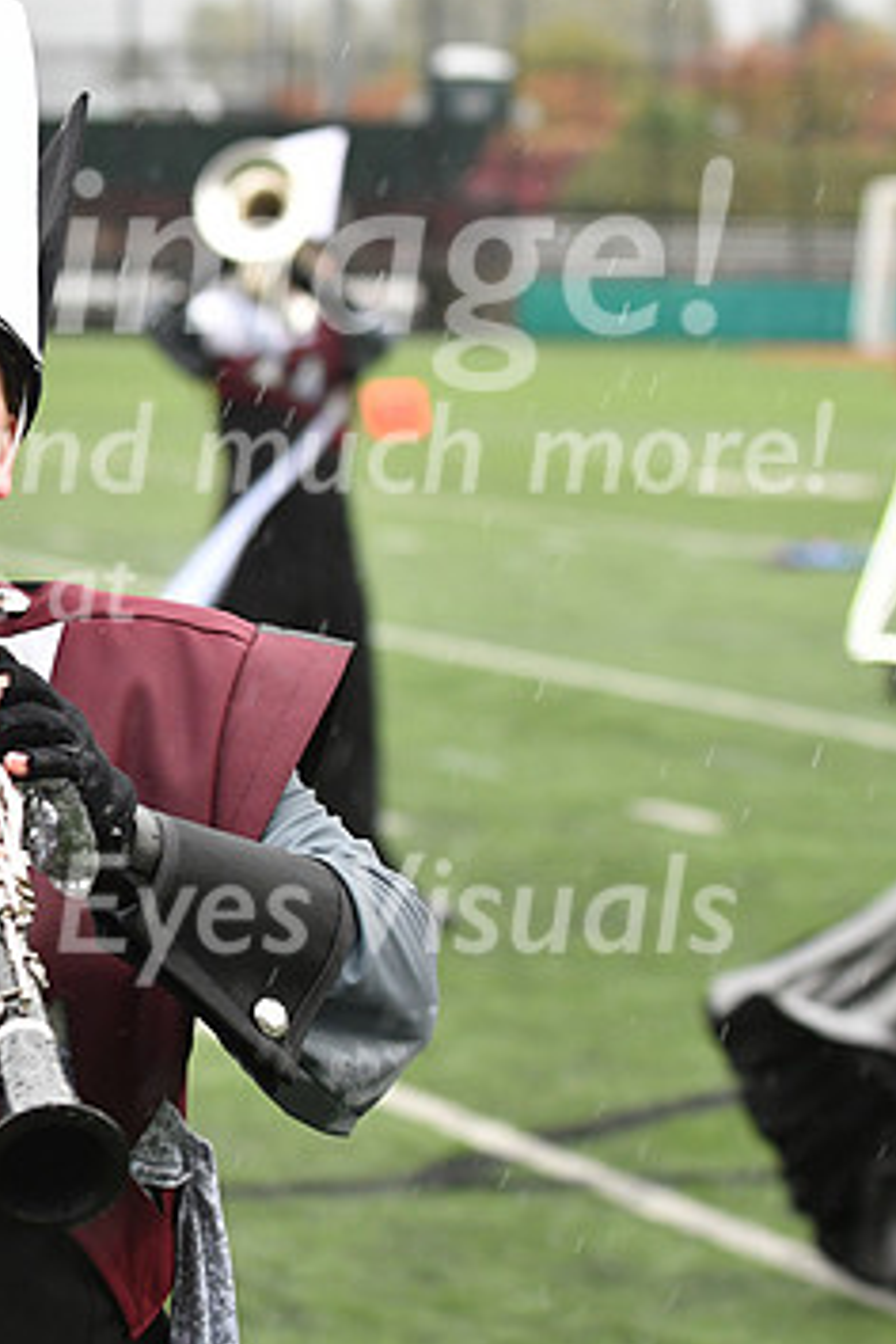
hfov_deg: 7.9
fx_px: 6421
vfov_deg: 11.9
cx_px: -121
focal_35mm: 172
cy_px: 651
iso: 1000
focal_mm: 70
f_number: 4
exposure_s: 1/500
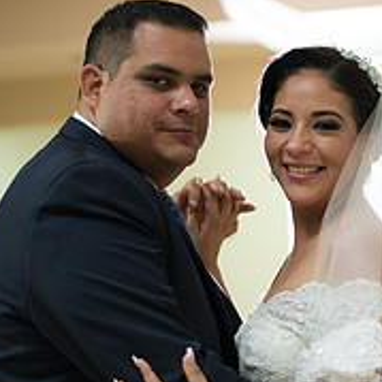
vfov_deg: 12.6
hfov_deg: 12.4
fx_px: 1723
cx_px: 429
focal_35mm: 138
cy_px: 238
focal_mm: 50
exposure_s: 1/160
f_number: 1.8
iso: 1000
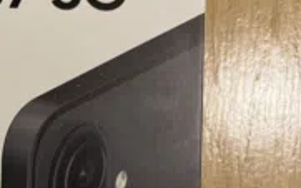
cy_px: 180
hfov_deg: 32.5
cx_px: 57
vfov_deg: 20.7
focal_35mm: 61
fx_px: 500
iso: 640
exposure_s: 1/25
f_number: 1.6
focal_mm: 5.1
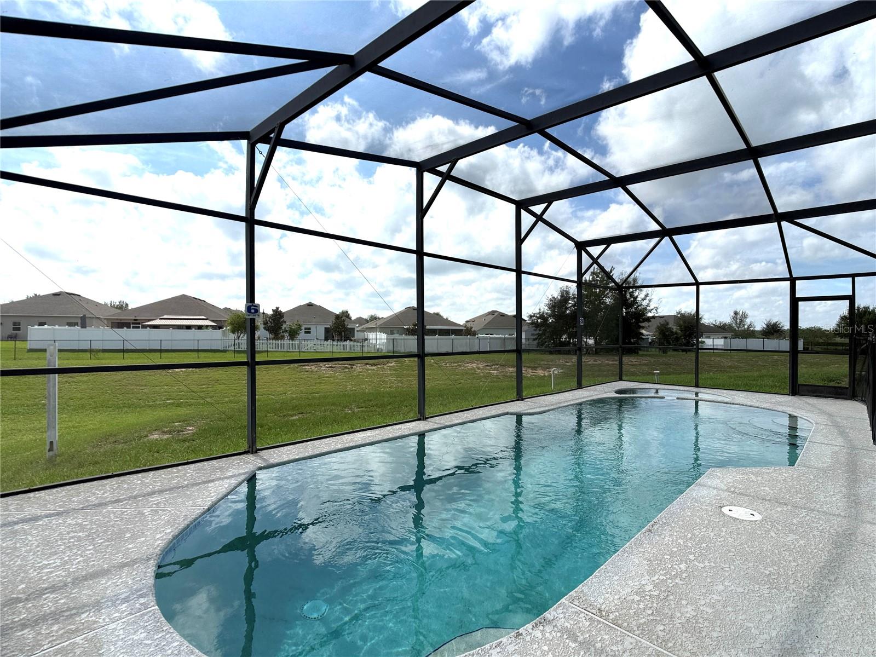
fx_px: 607
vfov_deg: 56.8
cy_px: 328
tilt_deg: +0.5
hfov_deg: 71.6
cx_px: 438
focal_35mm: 24
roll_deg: -1.0
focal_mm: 6.76
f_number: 1.78
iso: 80
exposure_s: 1/6173
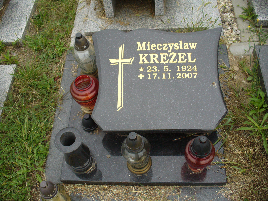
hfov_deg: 50.1
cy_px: 100
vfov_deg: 38.7
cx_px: 134
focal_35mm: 37
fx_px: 286
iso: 80
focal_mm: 6.1
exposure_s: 1/320
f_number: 2.8
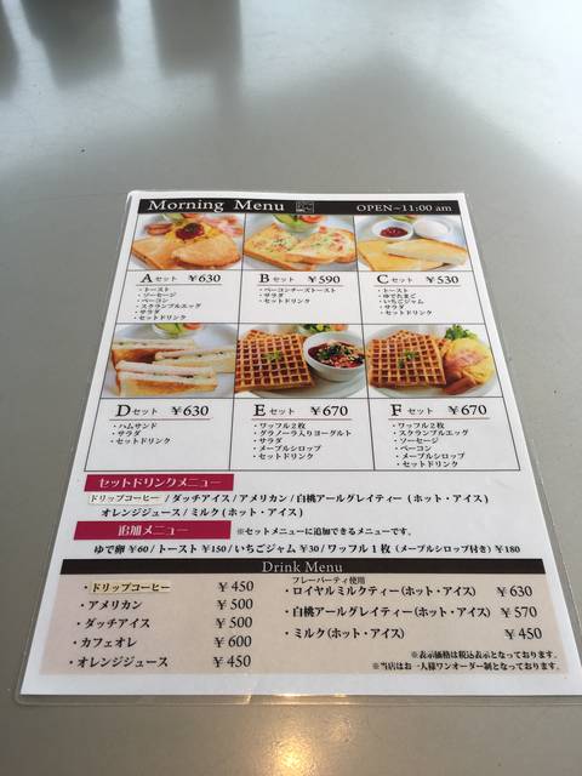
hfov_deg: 48.2
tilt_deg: -53.4
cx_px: 291
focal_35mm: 29
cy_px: 388
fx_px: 650
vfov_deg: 61.7
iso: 25
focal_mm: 4.15
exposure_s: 1/303
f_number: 2.2
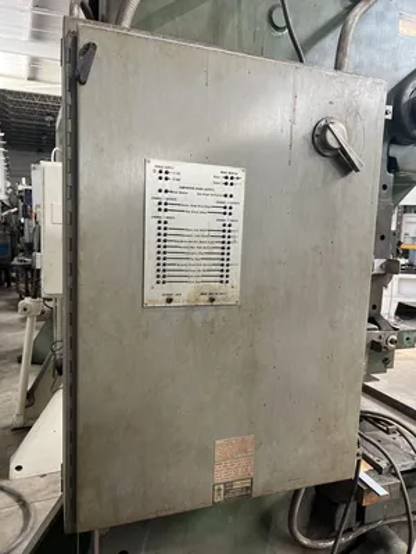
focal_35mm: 26
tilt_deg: -5.7
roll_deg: -1.6
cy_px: 277
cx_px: 208
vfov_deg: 67.3
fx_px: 417
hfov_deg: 53.1
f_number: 1.5
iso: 125
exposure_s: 1/121
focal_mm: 5.7
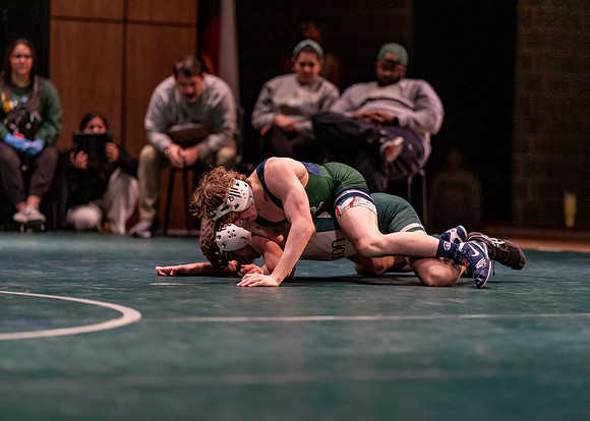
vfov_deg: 10.2
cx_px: 295
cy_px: 210
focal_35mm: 141
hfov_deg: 14.2
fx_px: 2370
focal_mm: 135
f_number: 1.8
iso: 2000
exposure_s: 1/800
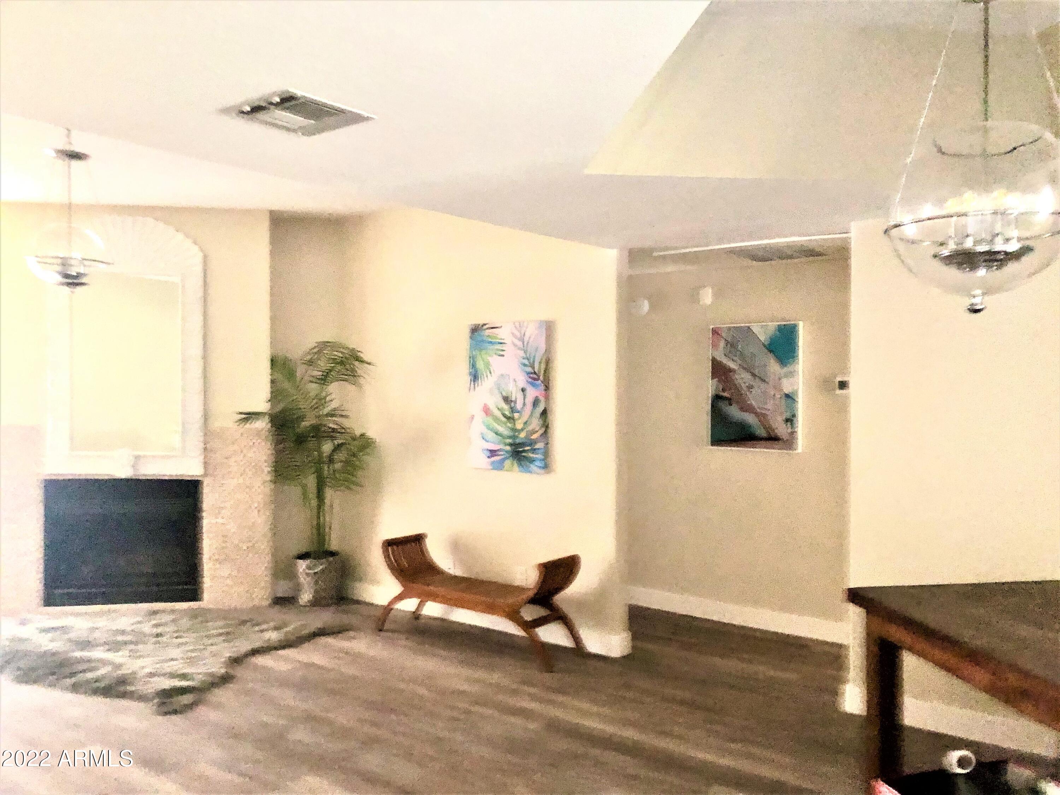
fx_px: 857
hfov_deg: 63.4
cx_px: 530
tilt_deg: +0.6
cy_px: 398
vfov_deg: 49.7
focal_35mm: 28
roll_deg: -1.9
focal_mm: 3.99
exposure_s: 1/4
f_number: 1.8
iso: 125
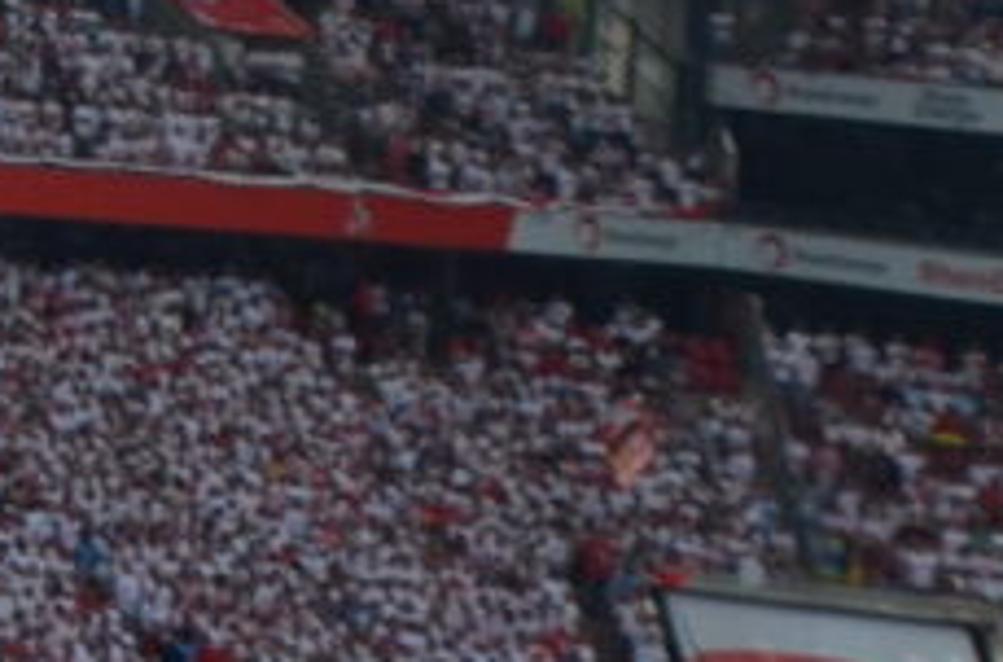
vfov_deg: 6.0
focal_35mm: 220
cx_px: -1958
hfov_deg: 8.1
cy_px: -820
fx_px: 6122
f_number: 8
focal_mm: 21
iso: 100
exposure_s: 1/250
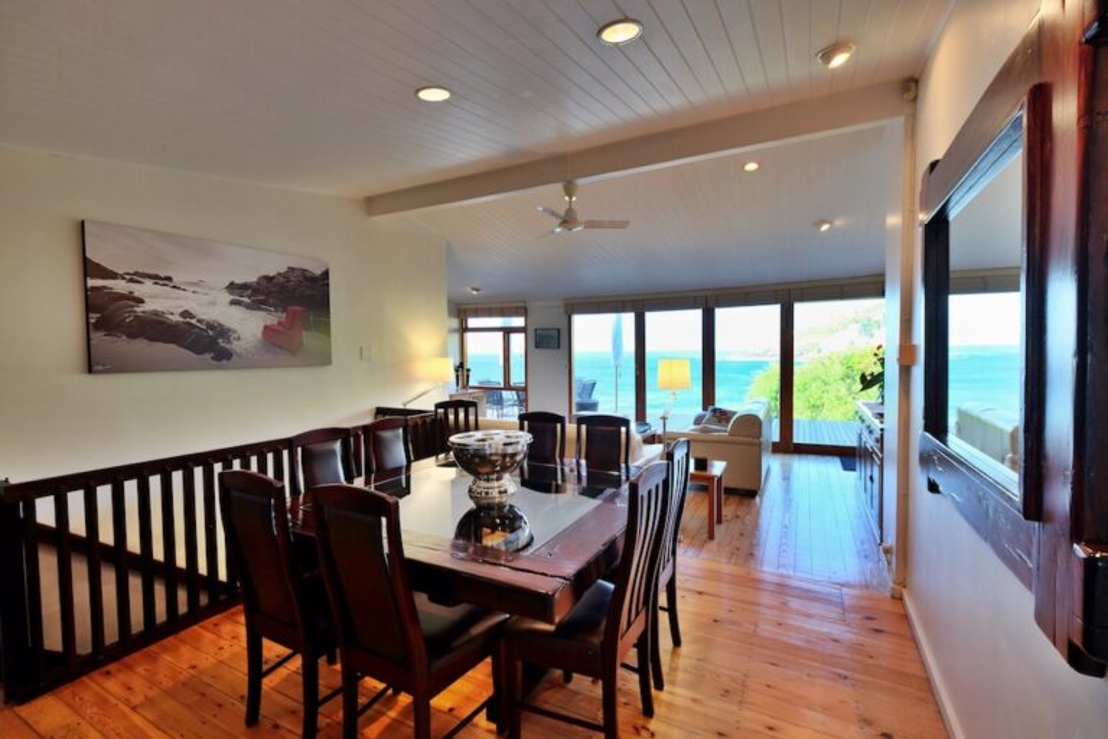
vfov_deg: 77.3
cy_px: 370
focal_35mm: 15
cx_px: 554
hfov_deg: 100.4
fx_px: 462
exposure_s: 1/30
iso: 800
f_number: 5
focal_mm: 10
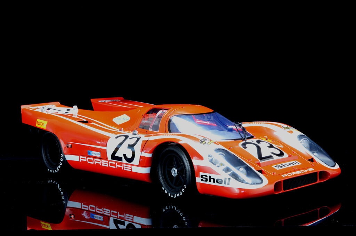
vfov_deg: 22.5
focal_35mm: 60
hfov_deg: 33.5
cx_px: 178
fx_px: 592
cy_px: 118
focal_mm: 40
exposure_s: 1/2
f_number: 18
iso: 800
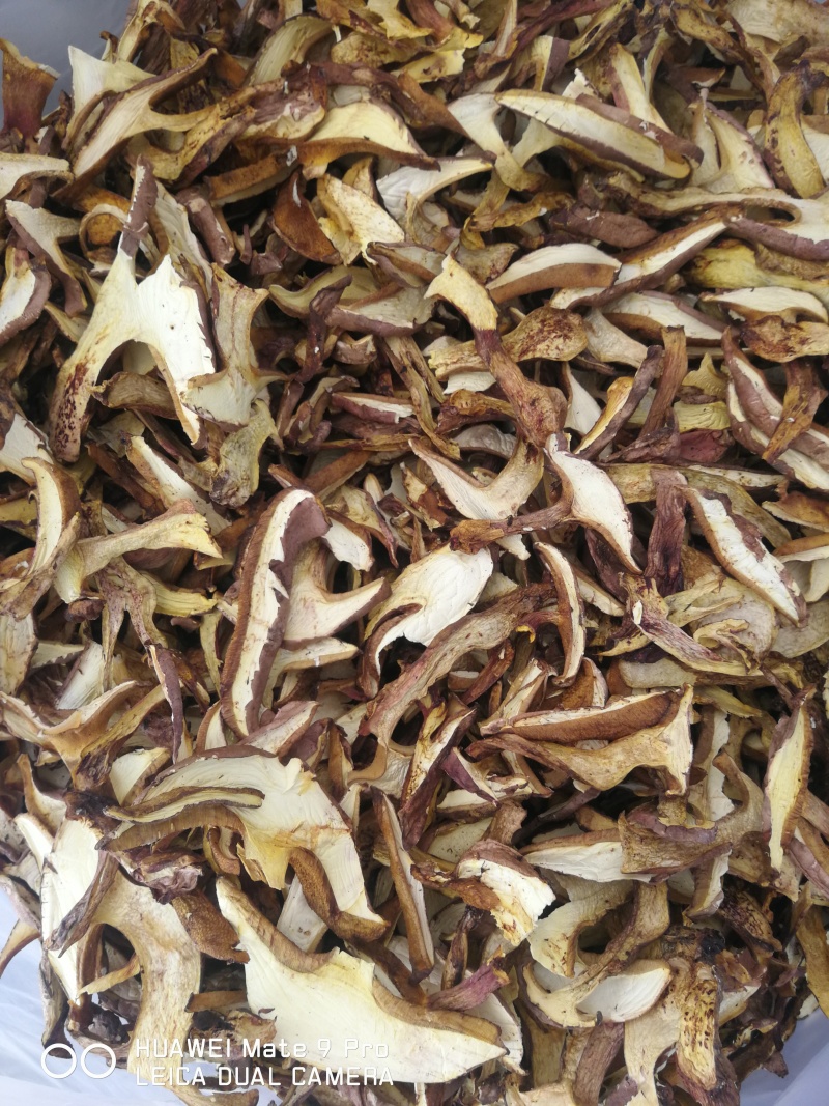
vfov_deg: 65.3
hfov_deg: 51.3
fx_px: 862
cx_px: 414
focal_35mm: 27
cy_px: 553
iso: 80
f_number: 2.2
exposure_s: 1/50
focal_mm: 3.95
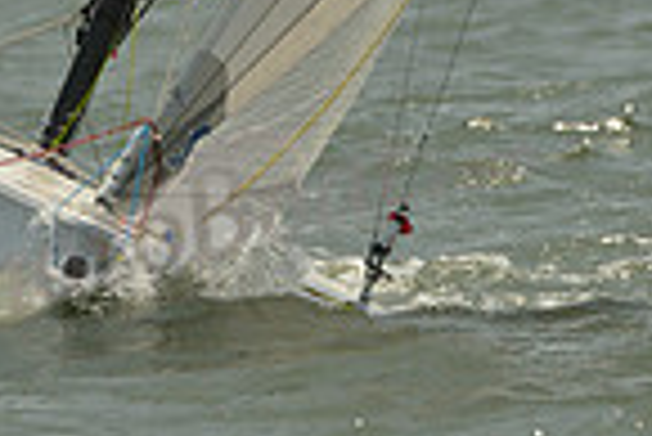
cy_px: 52
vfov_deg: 0.9
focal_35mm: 1596
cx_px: -328
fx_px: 28934
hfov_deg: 1.3
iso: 400
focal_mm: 400
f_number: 10
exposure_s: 1/1250
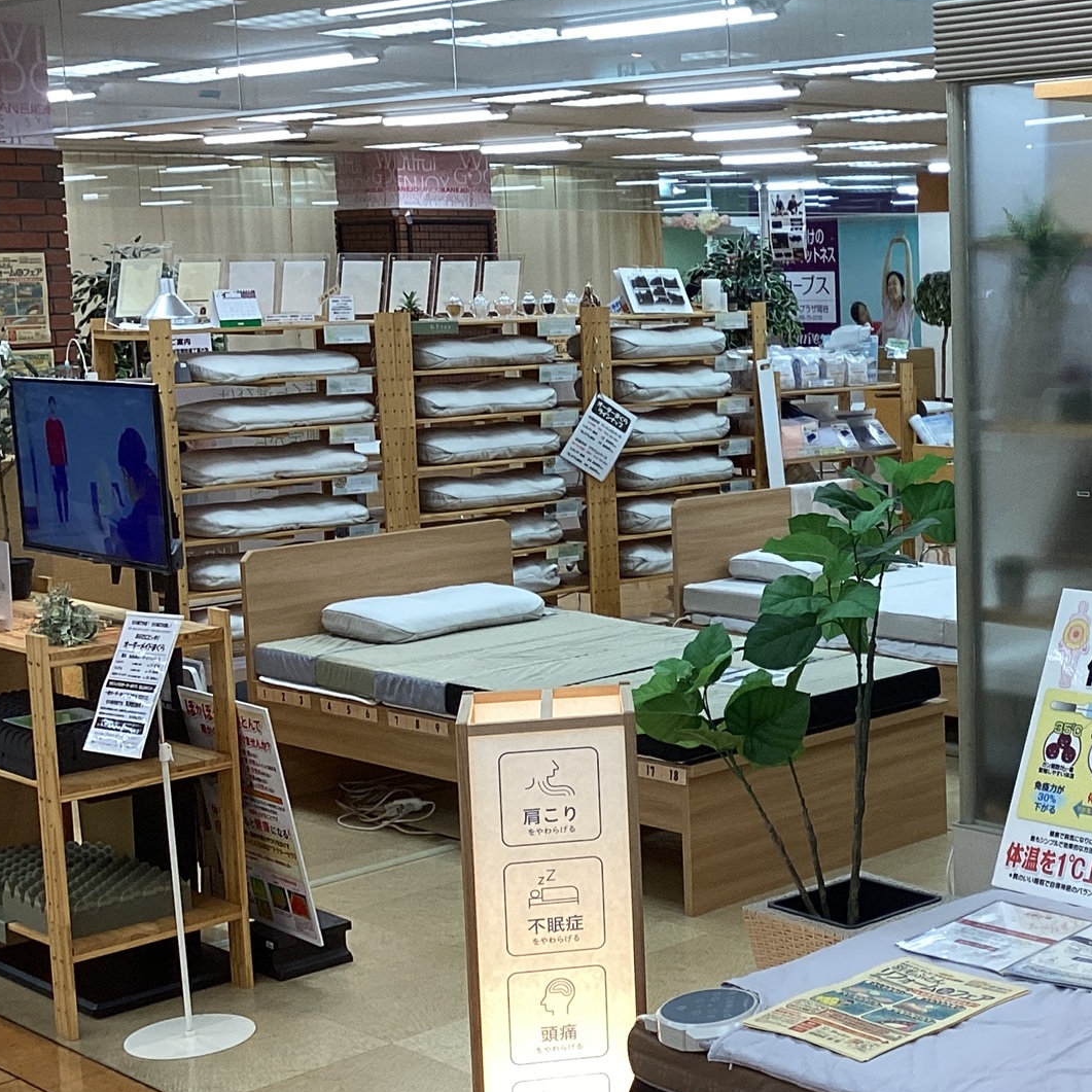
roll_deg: +0.5
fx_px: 2106
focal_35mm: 59
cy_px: 537
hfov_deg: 27.7
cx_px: 1034
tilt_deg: -7.4
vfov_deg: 29.1
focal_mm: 3.3
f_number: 2.4
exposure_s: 1/100
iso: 64
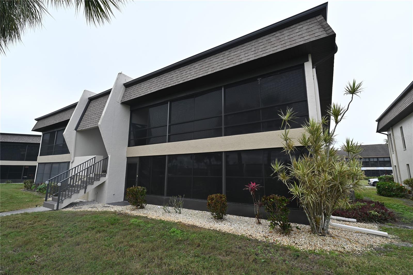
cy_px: 138
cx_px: 206
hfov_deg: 95.0
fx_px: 189
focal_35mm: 16
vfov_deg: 72.0
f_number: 6.3
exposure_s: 1/320
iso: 100
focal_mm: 16.5
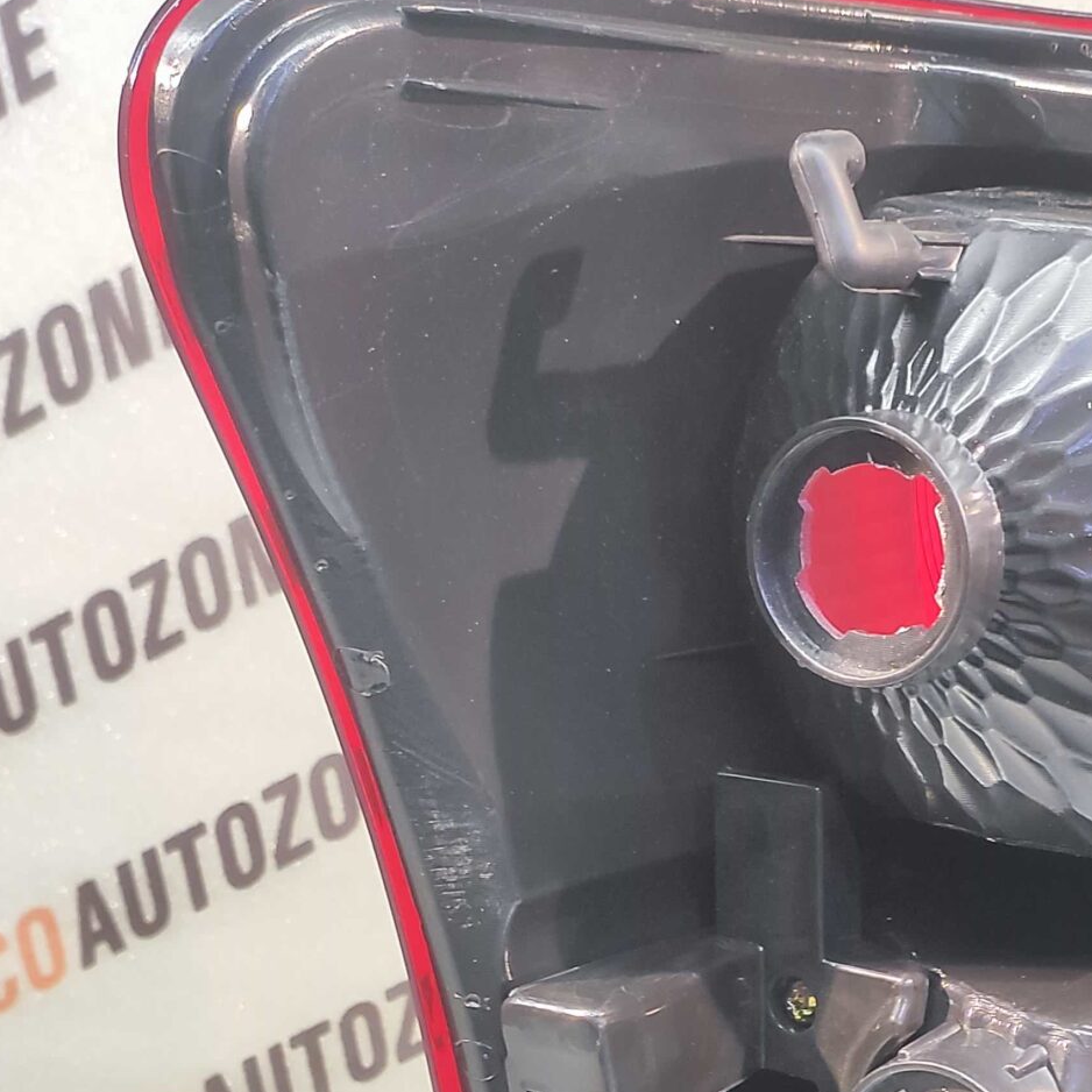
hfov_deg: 38.7
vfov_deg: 38.3
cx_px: 938
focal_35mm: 41
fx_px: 1463
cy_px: 970
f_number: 1.79
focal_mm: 4.74
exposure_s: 1/25
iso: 350
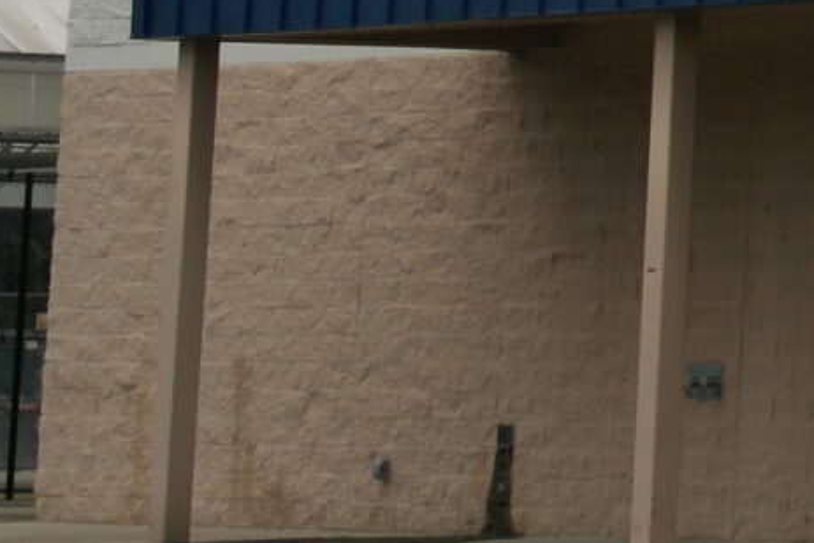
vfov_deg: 4.9
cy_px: -772
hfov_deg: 7.0
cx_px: 2127
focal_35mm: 271
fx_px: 6129
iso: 200
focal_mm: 32
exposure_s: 1/320
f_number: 5
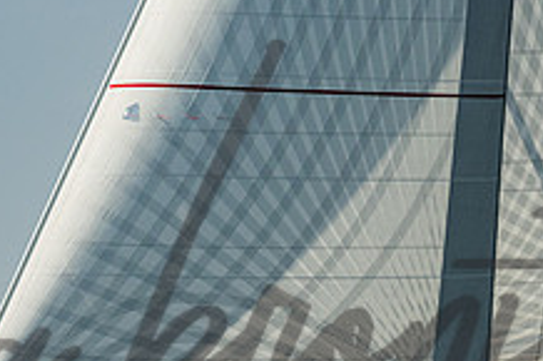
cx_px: 283
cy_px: 348
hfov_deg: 5.9
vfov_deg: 3.9
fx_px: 5275
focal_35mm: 350
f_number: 6.3
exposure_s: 1/1600
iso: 320
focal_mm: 120
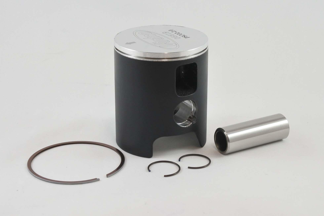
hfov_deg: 38.9
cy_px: 108
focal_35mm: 51
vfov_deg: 26.5
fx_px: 459
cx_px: 162
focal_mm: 18.9
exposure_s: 1/160
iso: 400
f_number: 4.5
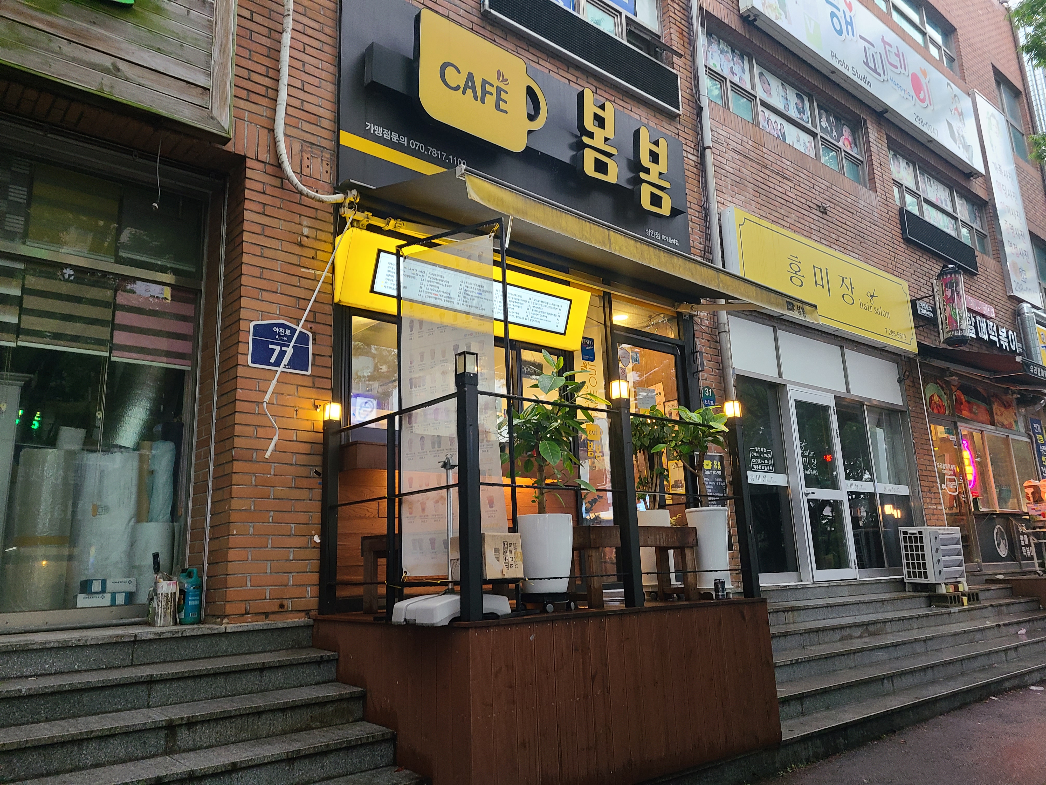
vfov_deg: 53.1
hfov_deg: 67.3
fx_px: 786
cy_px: 392
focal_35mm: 26
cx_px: 523
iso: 250
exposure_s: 1/60
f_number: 1.8
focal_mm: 5.4
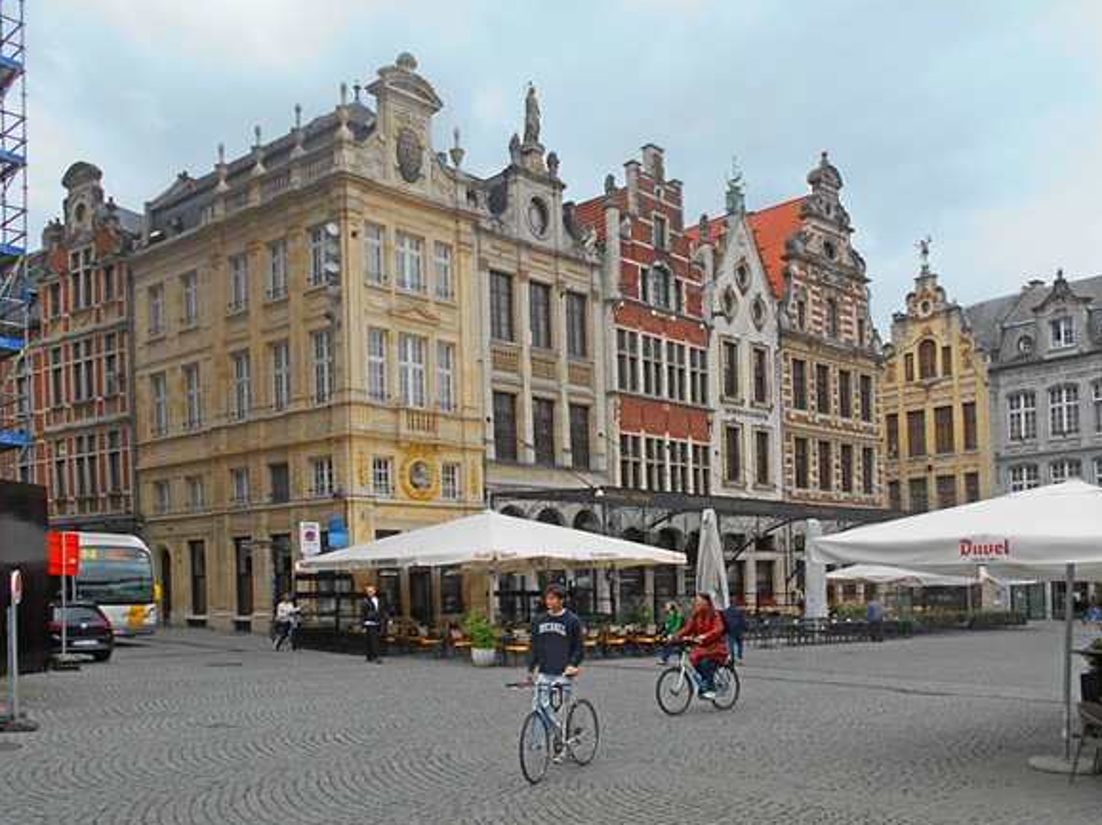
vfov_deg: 51.3
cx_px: 555
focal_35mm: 27
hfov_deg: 65.3
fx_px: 859
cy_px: 425
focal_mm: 4.6
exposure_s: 1/640
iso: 80
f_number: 3.2
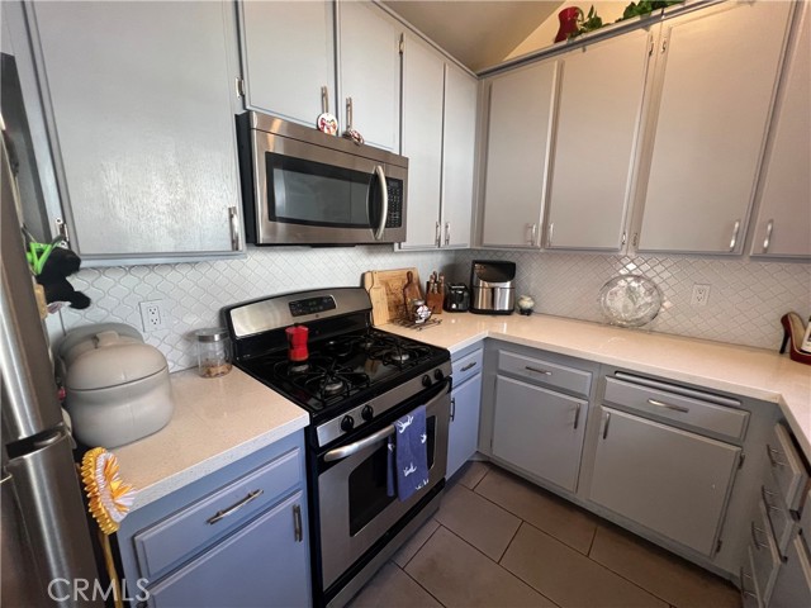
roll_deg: -0.6
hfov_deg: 106.2
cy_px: 304
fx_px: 305
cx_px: 406
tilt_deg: -12.6
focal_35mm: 13
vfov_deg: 89.9
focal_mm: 1.57
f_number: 1.8
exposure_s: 1/60
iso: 250
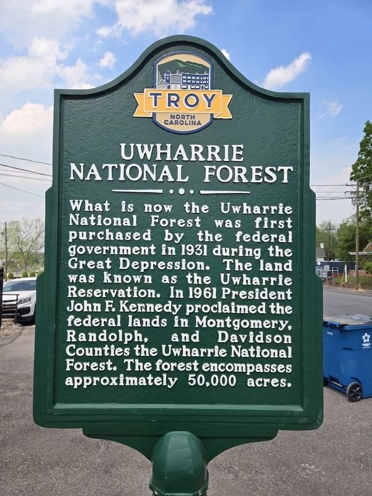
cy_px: 248
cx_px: 186
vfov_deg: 73.9
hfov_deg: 58.9
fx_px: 330
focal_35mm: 23
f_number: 1.8
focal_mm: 5.4
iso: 25
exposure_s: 1/1242
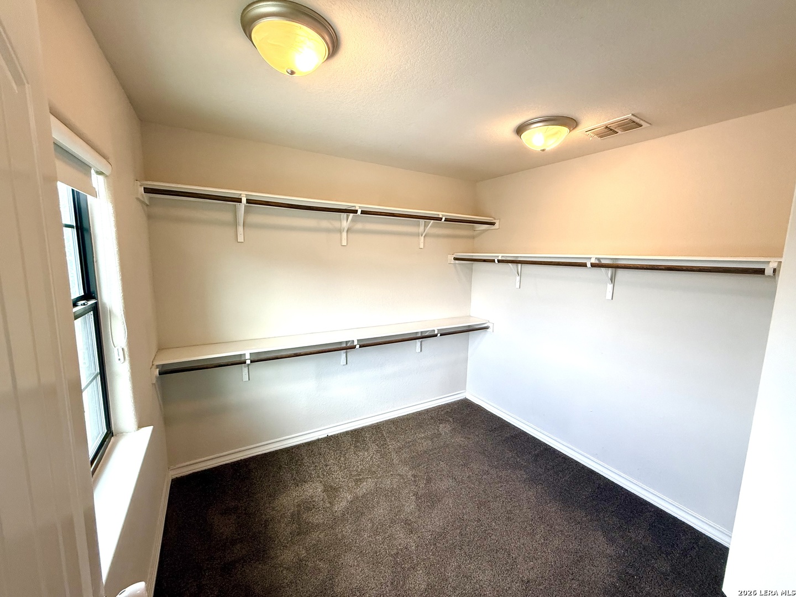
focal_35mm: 14
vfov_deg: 85.7
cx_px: 398
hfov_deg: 102.1
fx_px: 322
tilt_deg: -7.6
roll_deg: -1.6
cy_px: 298
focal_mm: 2.22
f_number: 2.2
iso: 200
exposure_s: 1/120
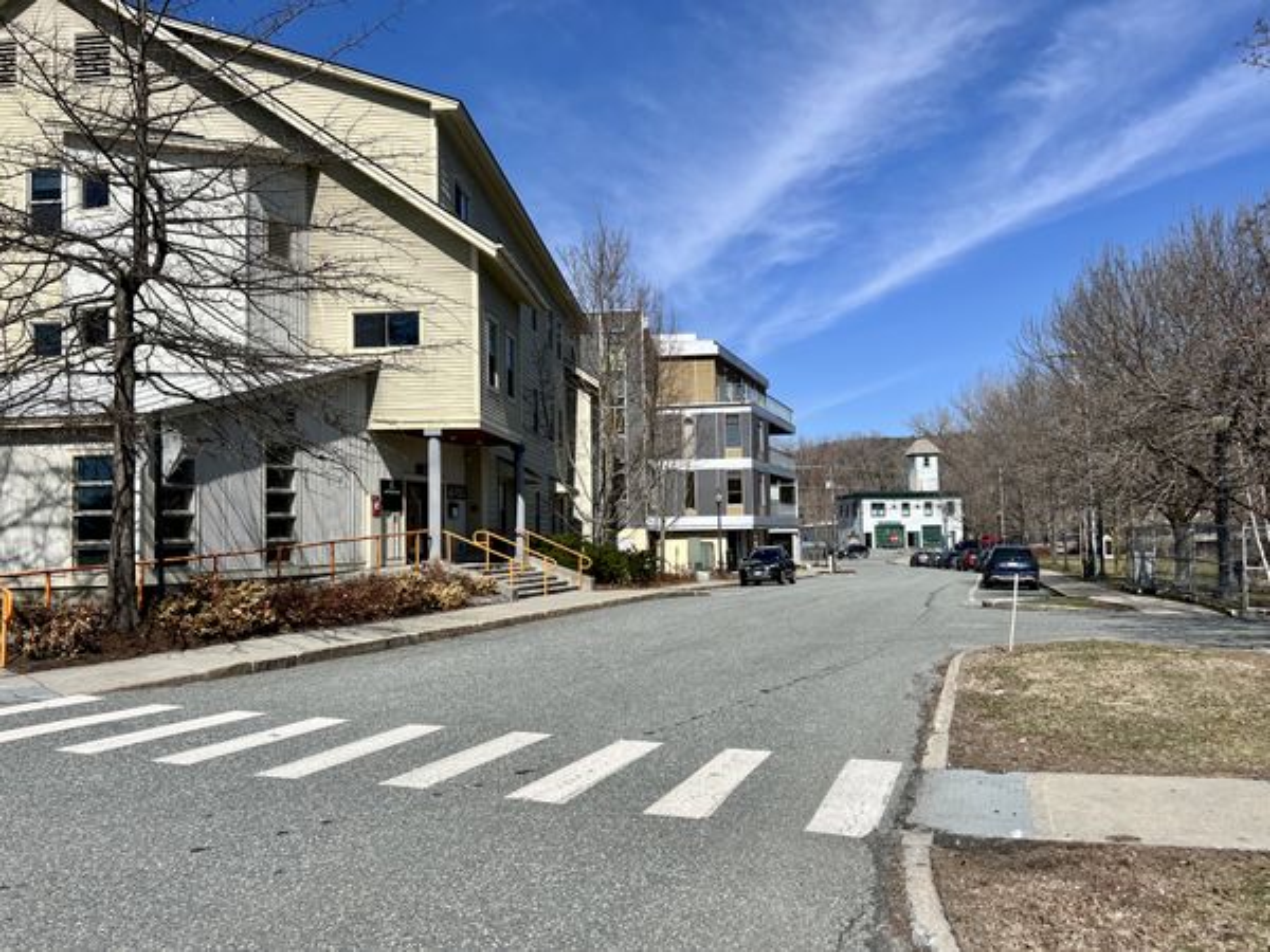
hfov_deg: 67.3
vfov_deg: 53.1
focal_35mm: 26
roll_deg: -0.1
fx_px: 954
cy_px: 476
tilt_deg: +3.8
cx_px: 635
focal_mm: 5.7
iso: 50
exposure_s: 1/6211
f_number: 1.5
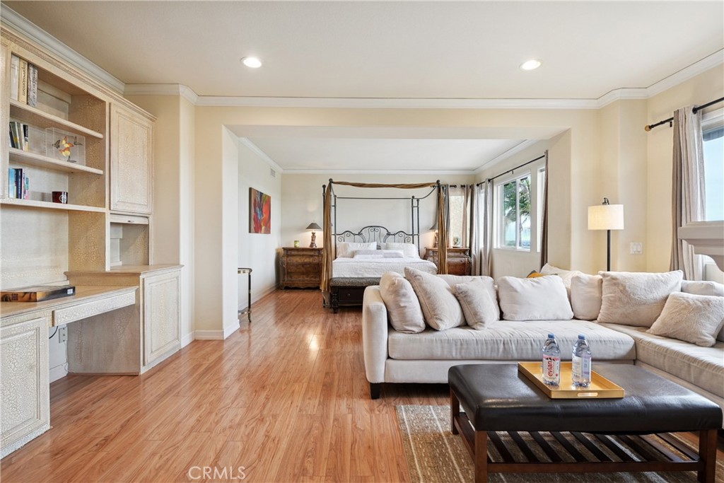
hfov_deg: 93.3
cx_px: 362
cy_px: 242
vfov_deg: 70.5
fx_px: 342
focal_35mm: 17
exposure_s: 1/20
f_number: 8
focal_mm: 17
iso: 400
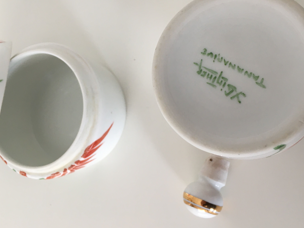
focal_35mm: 35
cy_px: 94
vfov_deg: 40.6
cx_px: 166
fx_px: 307
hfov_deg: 52.6
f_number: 2.2
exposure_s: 1/30
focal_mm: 4.15
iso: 50
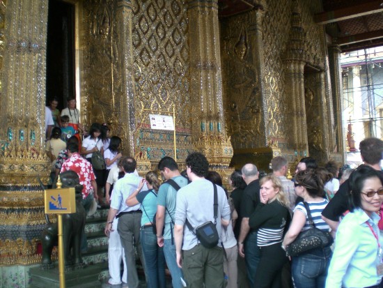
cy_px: 144
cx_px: 192
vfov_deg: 37.7
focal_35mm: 38
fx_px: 421
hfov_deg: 49.0
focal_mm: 6.3
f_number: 3.1
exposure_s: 1/160
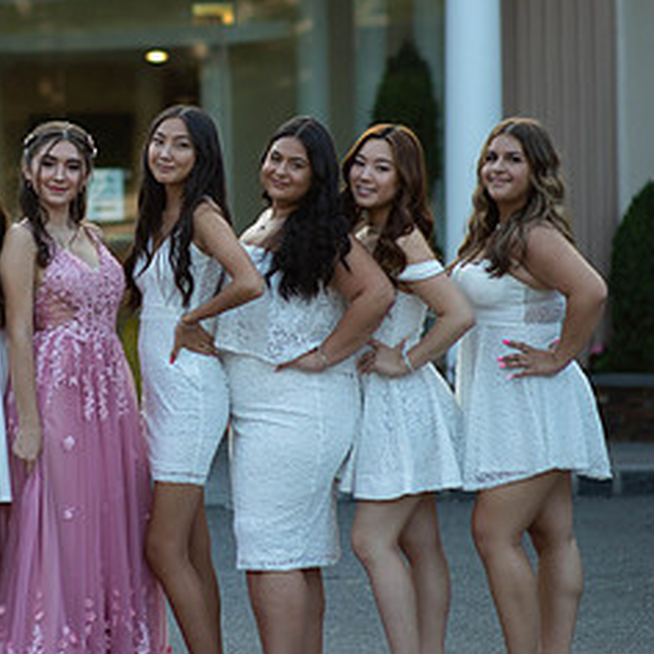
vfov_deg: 9.9
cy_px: 262
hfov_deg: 9.8
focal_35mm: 177
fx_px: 3783
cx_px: 75
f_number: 2
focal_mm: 85
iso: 250
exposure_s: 1/1000
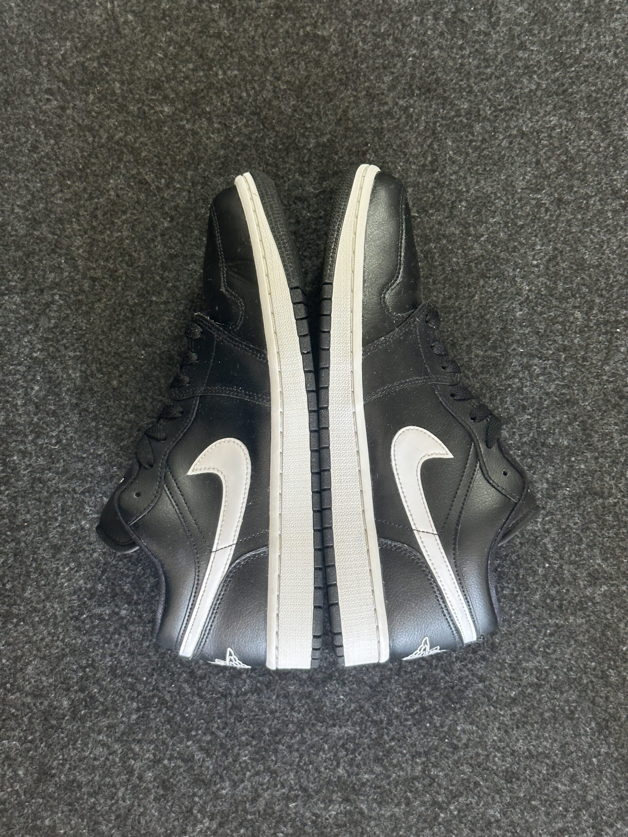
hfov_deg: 30.3
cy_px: 418
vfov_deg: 39.7
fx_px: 1161
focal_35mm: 48
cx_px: 314
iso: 160
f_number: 1.78
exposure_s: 1/50
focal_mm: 6.86
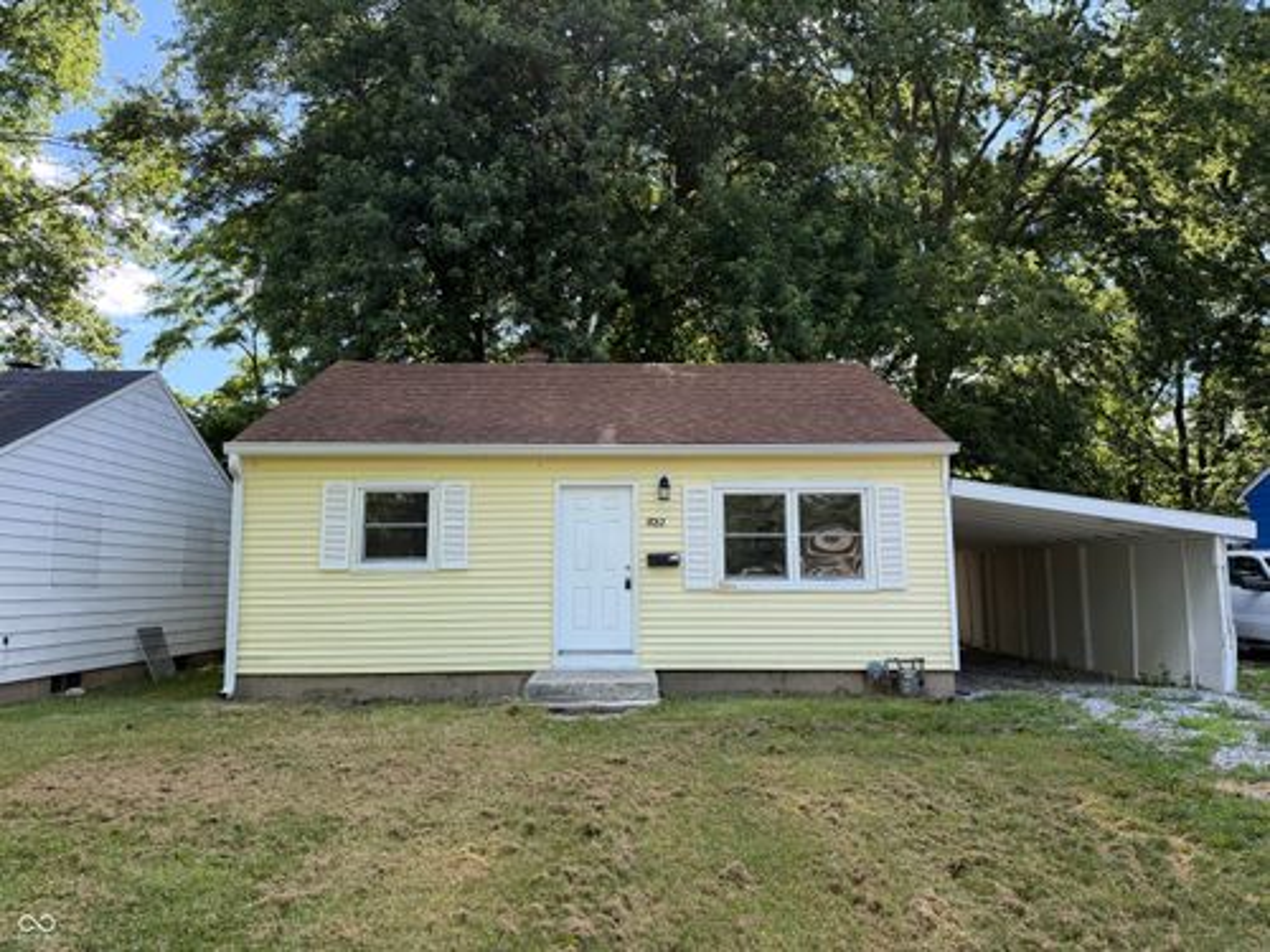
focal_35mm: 24
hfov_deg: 71.6
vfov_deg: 56.8
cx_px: 635
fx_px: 881
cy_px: 476
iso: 100
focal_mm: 6.76
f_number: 1.78
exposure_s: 1/888
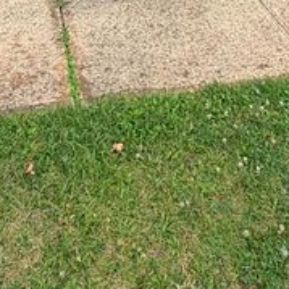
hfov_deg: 36.8
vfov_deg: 22.5
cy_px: -224
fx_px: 434
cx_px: 132
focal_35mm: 46
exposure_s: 1/770
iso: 40
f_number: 2.2
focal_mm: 2.22
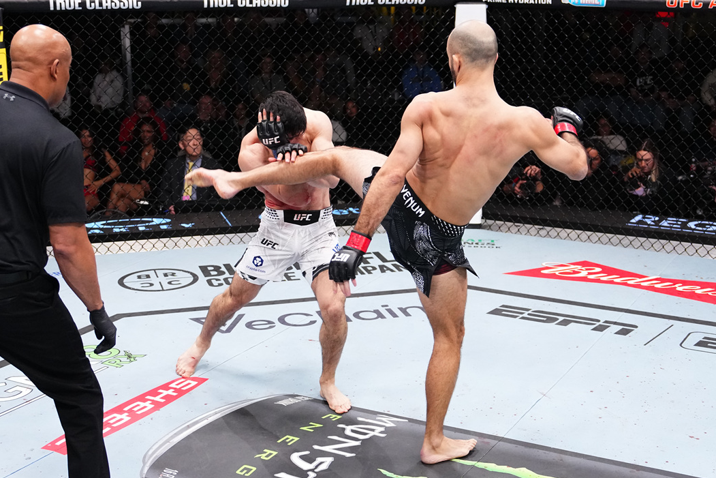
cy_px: 235
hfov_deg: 51.9
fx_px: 736
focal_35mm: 37
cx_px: 365
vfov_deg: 36.0
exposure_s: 1/1250
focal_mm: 36
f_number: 2.8
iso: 5000
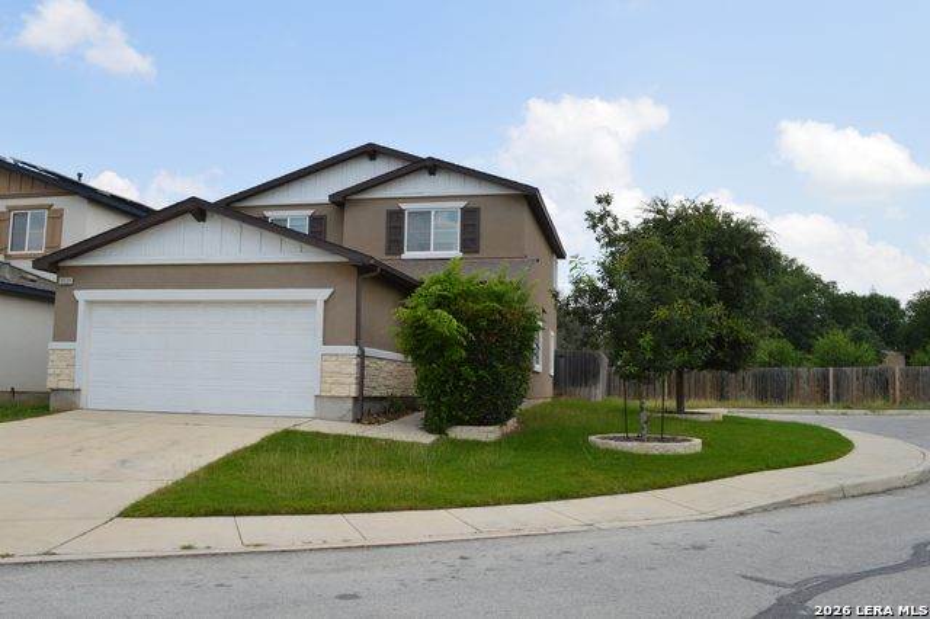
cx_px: 465
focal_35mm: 30
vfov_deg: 43.6
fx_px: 775
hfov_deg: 62.0
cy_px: 310
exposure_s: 1/200
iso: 100
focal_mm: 20
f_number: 9
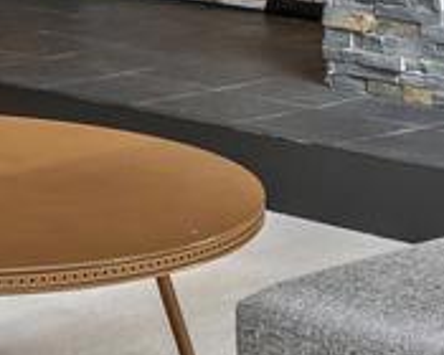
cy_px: -259
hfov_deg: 11.4
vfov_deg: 9.0
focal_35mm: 165
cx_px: -124
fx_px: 2168
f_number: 9
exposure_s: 1/2.5
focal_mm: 30
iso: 500
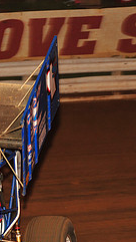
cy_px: 177
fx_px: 1931
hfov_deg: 4.0
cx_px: -69
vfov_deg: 7.1
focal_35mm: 302
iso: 800
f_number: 6.3
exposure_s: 1/320
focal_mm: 120
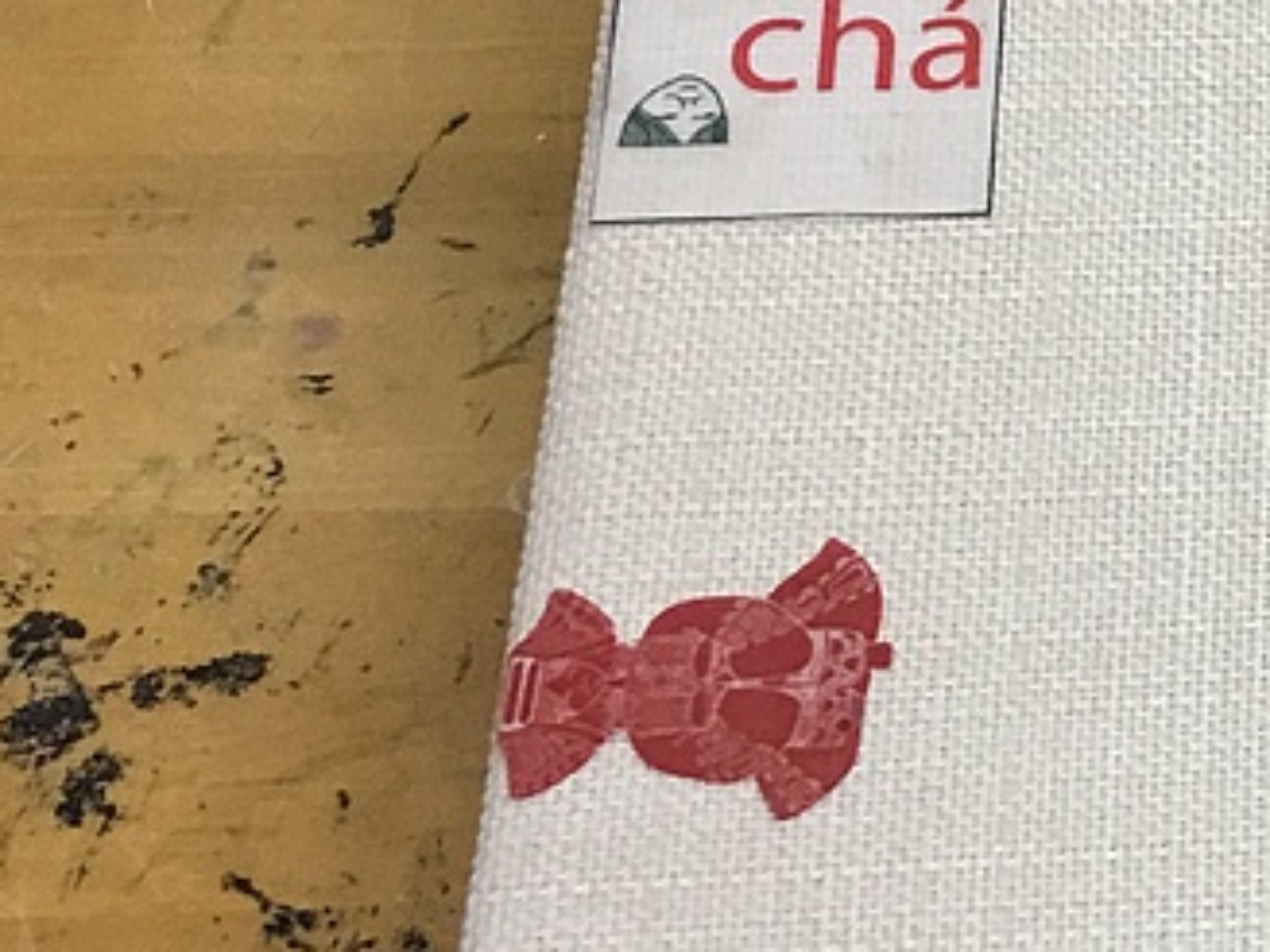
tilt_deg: -55.5
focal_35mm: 113
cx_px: 2308
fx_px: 4146
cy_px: 298
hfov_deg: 15.0
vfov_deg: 13.1
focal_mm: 4.15
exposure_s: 1/17
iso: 64
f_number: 2.2
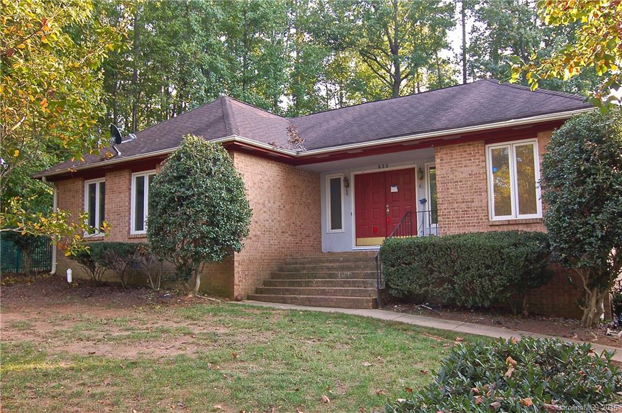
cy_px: 206
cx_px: 311
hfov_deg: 62.0
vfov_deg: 43.5
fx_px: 518
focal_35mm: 30
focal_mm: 20
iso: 400
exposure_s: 1/100
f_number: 5
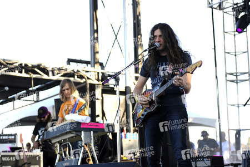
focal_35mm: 70
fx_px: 486
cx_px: 125
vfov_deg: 19.5
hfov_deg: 28.8
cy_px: 84
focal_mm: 70
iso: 1000
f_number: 3.5
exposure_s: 1/1250
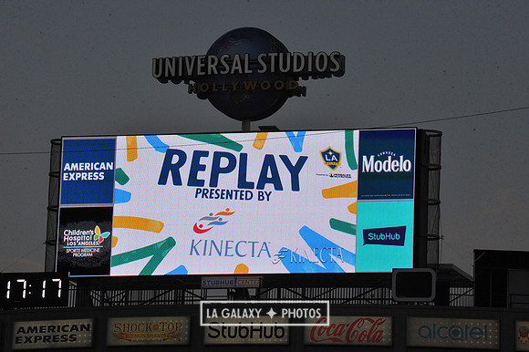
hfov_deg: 10.3
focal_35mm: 200
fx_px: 2937
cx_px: 264
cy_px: 176
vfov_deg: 6.9
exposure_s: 1/1000
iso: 1600
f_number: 16
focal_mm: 200
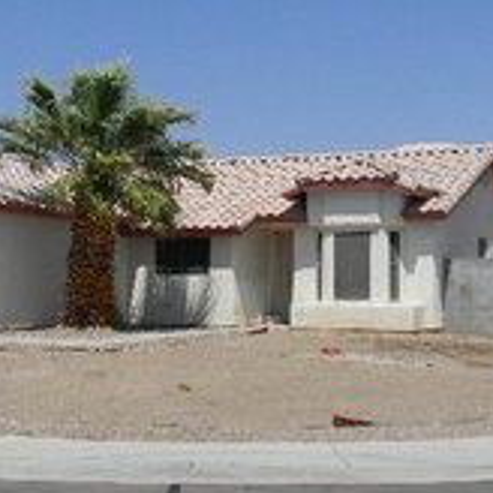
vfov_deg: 25.7
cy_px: 292
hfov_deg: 25.7
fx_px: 1080
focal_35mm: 67
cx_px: 225
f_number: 7.4
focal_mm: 6.4
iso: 80
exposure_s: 1/479
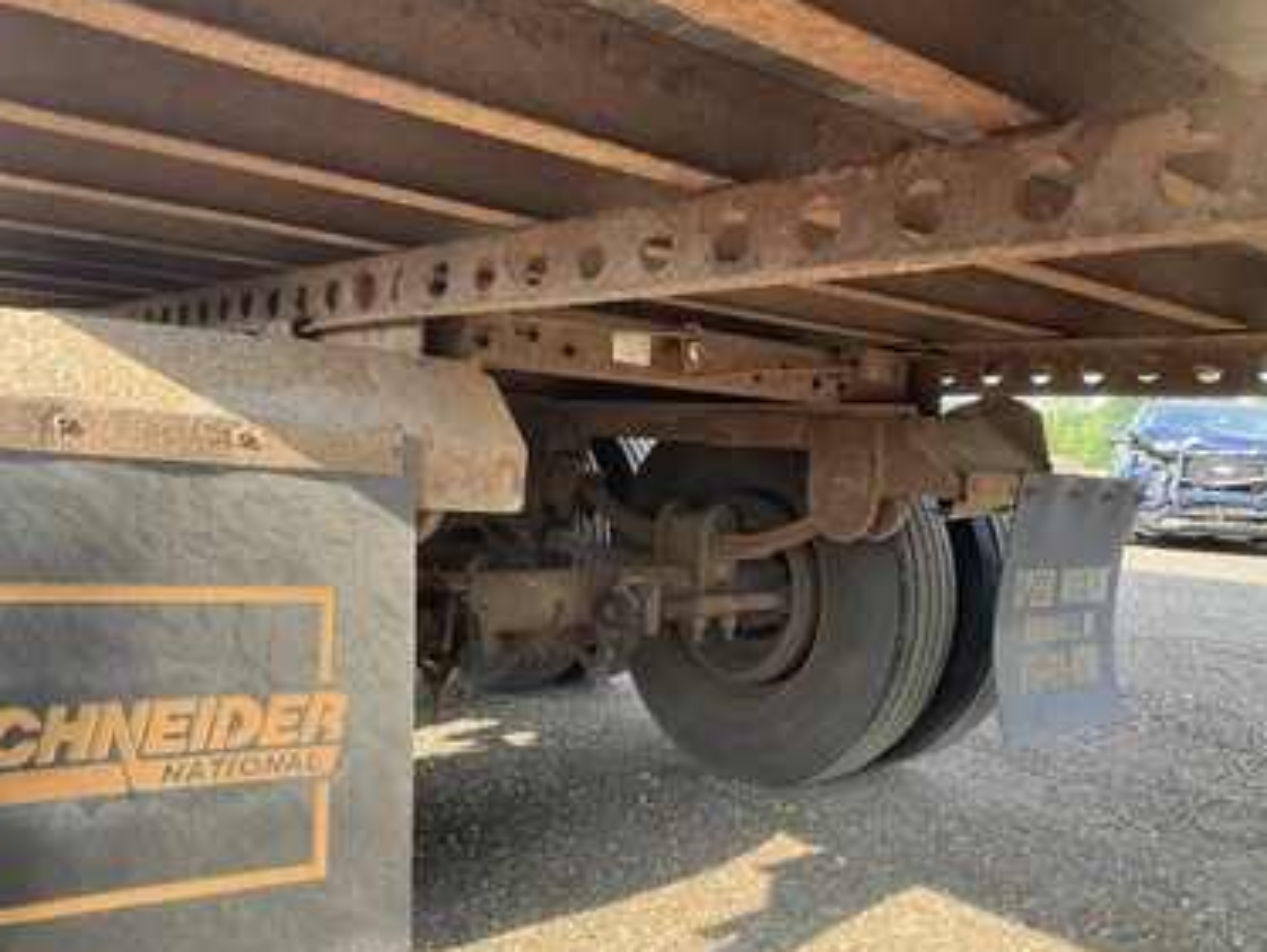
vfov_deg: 45.5
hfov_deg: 58.3
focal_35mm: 31
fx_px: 1135
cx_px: 623
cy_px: 498
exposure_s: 1/151
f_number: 1.8
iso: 32
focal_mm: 3
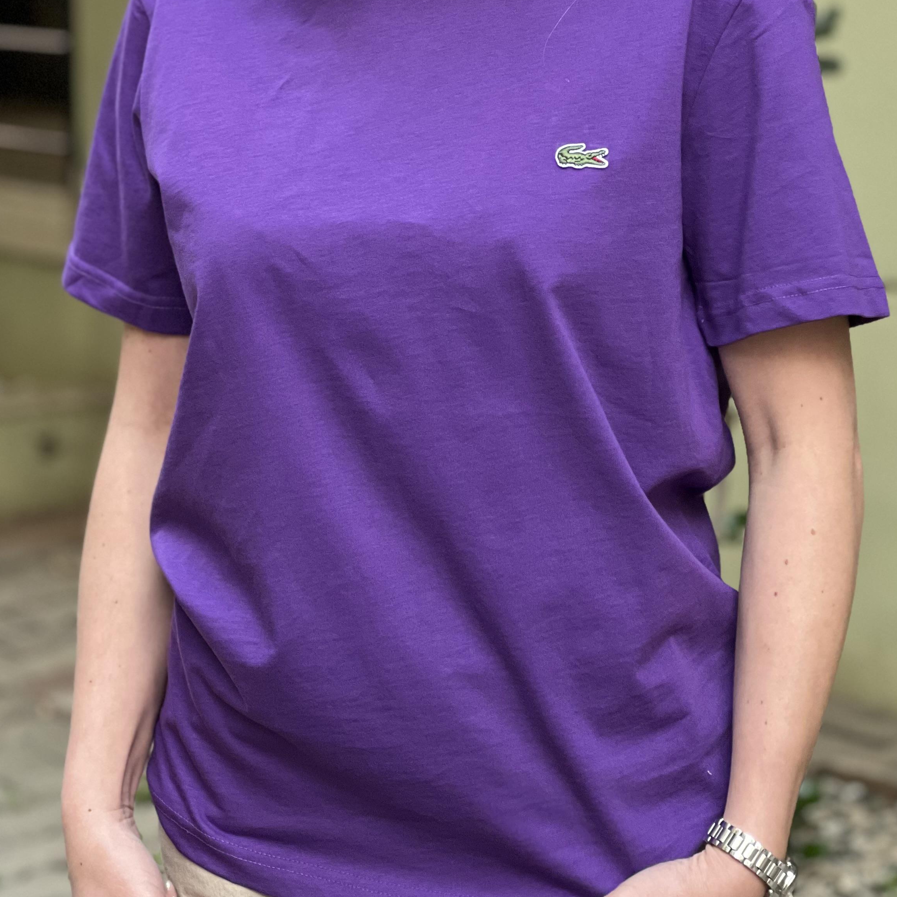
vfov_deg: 14.6
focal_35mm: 119
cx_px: 474
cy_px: 181
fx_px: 3489
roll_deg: +0.4
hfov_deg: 14.7
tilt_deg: -3.2
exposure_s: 1/121
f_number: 2.8
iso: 200
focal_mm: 9
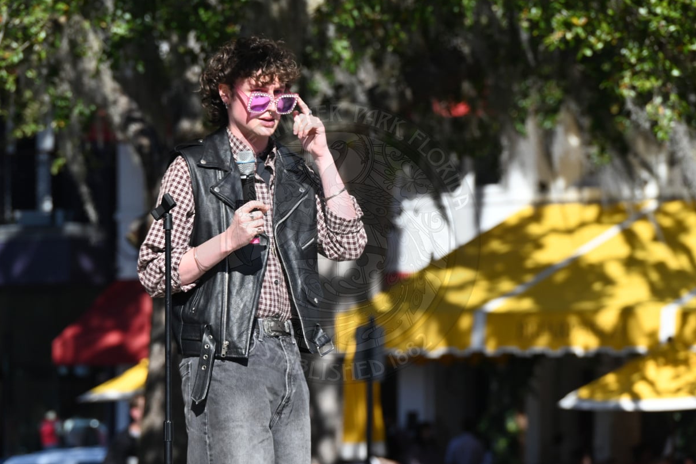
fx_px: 4602
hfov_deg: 8.6
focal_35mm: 238
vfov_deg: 5.8
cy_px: 243
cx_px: 338
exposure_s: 1/500
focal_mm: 200
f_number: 8
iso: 250
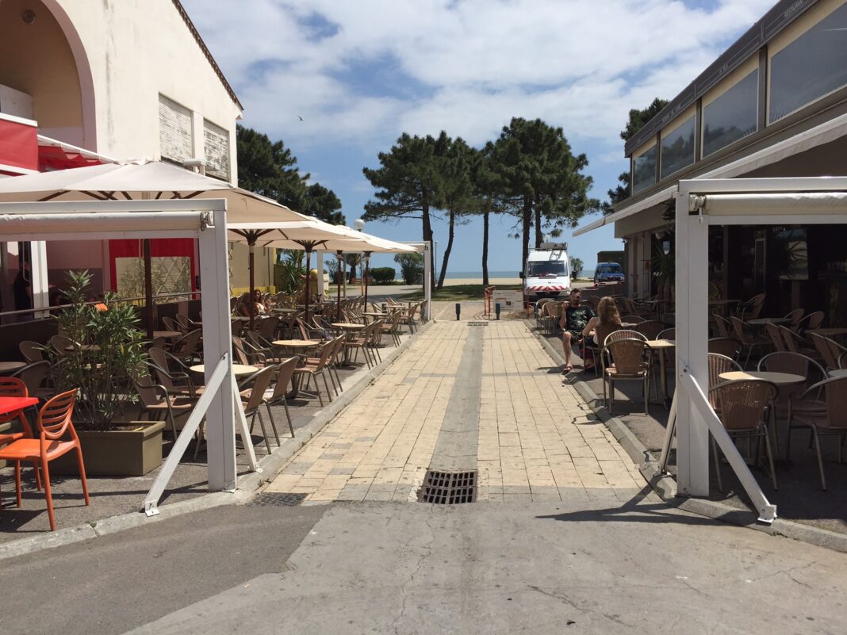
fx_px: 710
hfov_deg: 61.7
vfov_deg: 48.2
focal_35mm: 29
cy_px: 318
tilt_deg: -4.0
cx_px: 424
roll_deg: -1.1
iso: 32
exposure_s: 1/3968
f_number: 2.2
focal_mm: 4.15
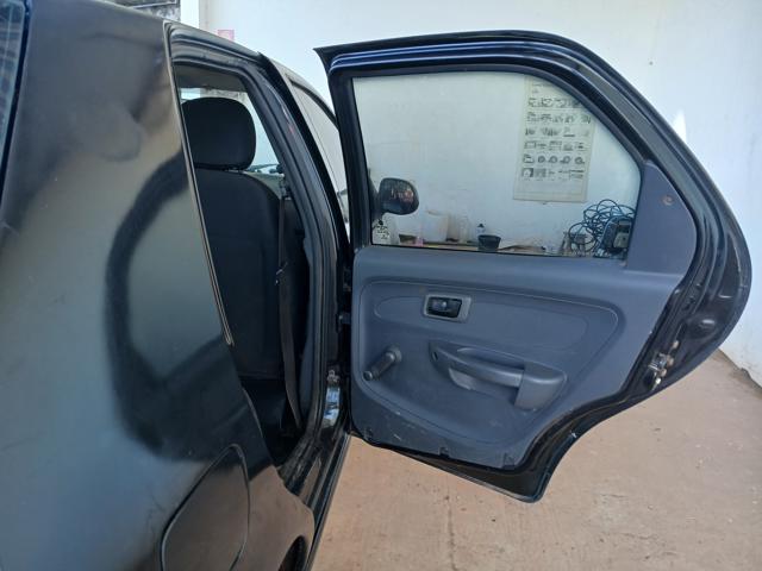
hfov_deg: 67.3
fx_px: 572
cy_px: 286
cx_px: 381
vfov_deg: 53.1
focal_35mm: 26
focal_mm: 3.98
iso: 50
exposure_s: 1/50
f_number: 1.8
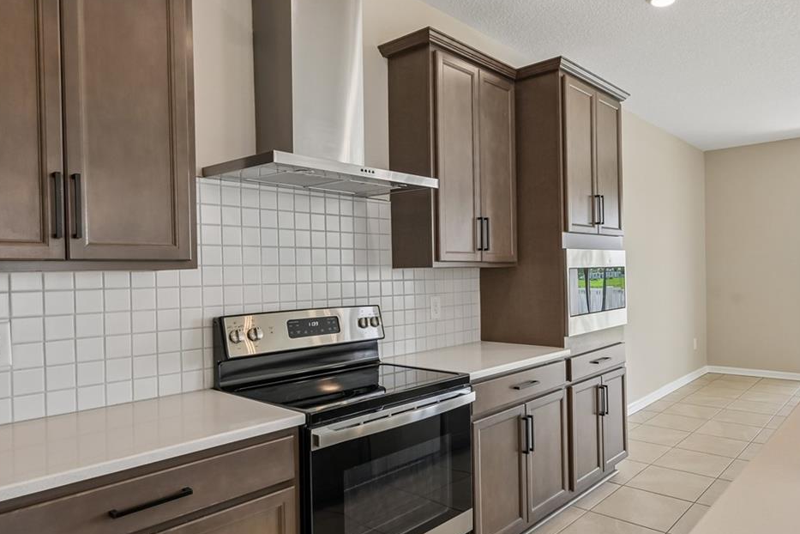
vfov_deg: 53.1
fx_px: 533
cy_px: 269
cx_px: 495
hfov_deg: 72.6
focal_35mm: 24
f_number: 8
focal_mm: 14
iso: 400
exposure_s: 1/100
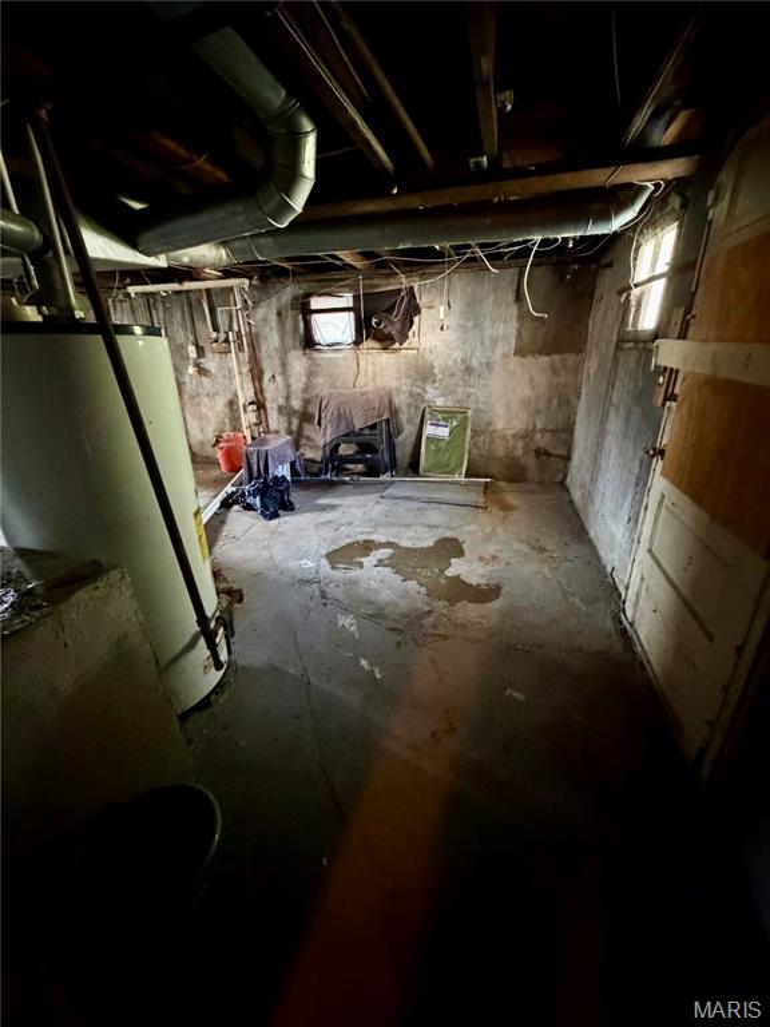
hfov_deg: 85.7
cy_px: 514
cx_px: 385
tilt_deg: -23.1
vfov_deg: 102.1
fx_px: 415
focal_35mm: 14
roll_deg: +3.2
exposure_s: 1/30
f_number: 2.2
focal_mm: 2.22
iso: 2500
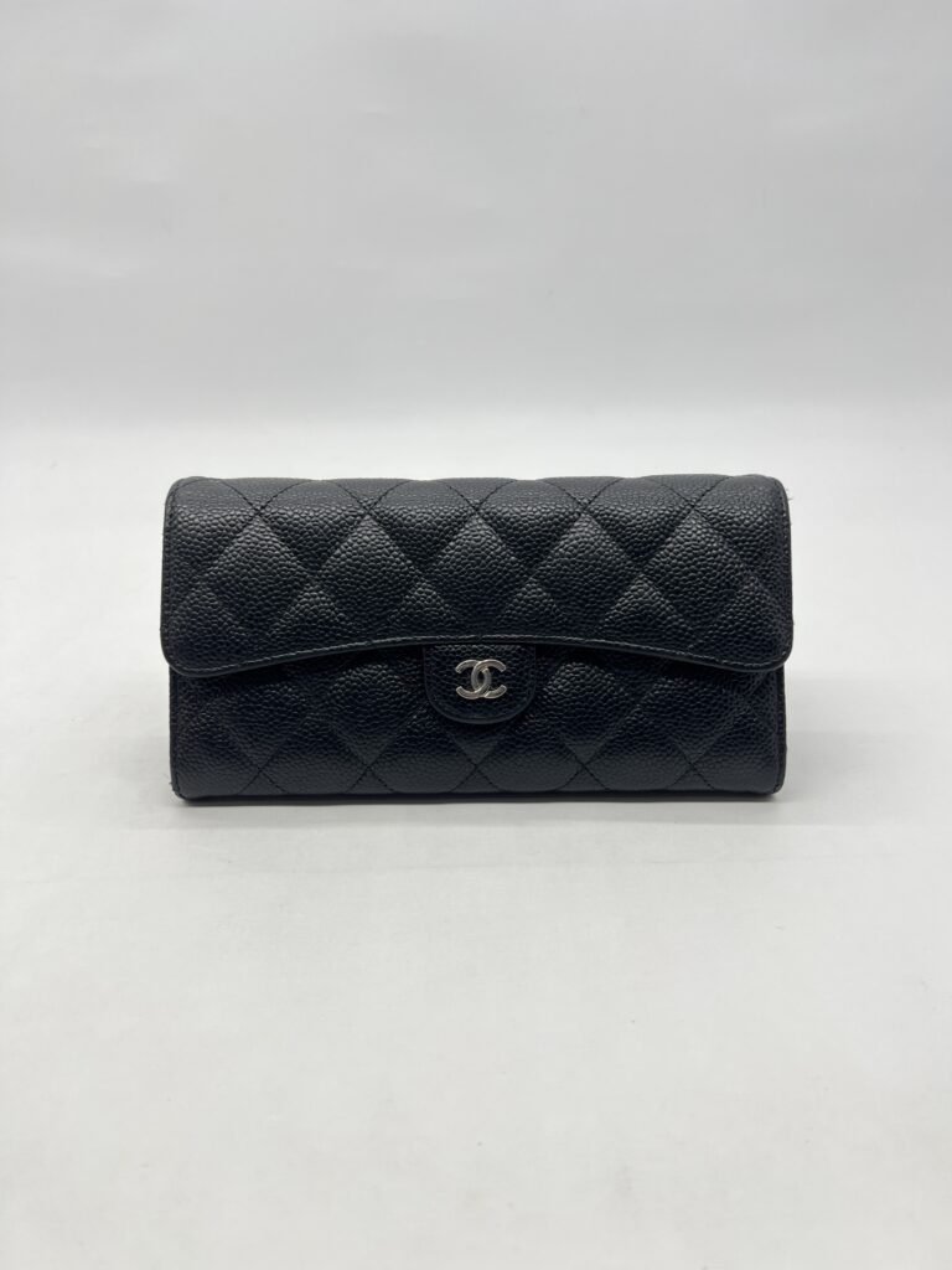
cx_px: 476
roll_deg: -0.4
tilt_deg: -23.1
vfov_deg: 67.3
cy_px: 635
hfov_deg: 53.1
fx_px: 953
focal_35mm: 26
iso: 32
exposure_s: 1/117
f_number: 1.5
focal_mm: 5.7
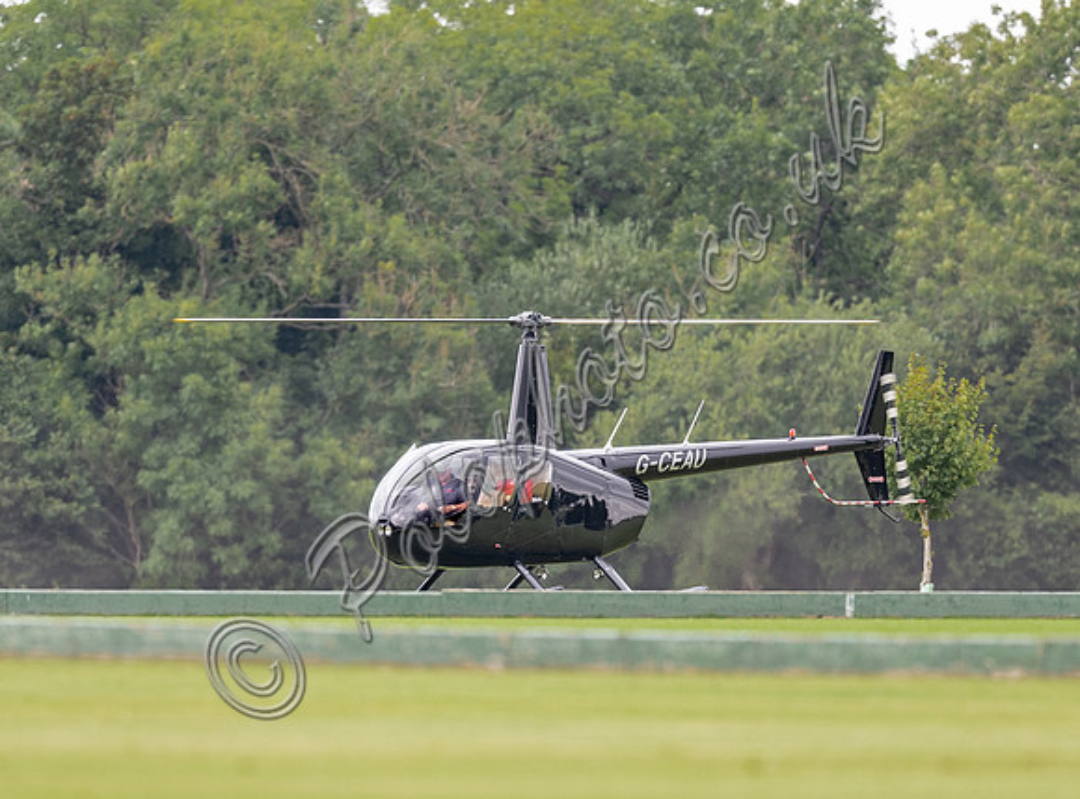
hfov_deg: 2.1
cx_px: 444
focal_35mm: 969
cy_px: 615
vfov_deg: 1.5
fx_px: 30069
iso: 400
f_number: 4
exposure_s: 1/640
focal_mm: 500
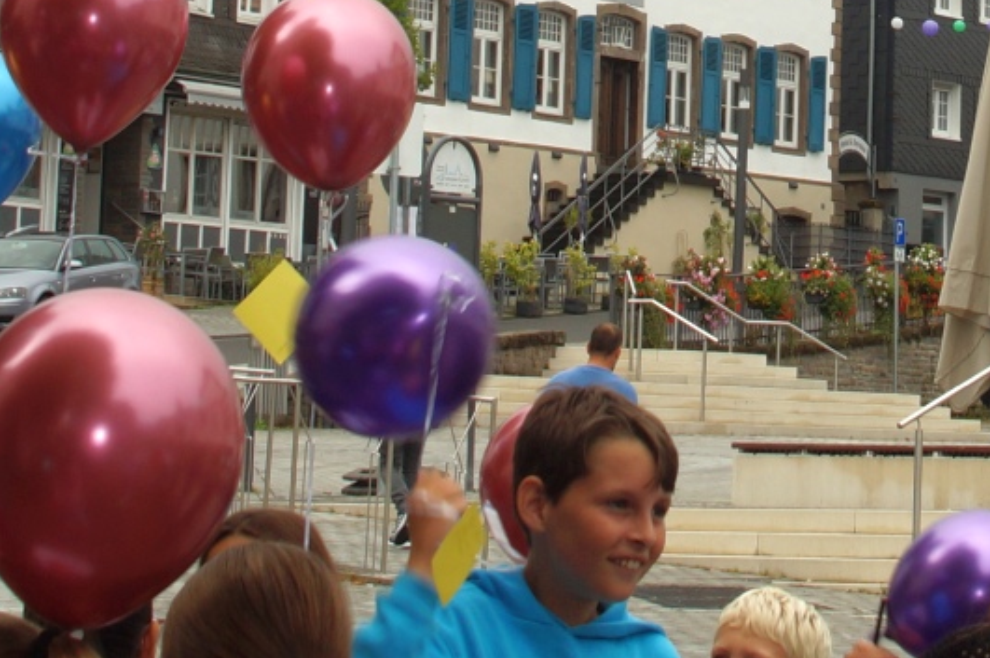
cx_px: 893
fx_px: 4176
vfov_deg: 8.8
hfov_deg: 13.4
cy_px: -358
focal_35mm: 152
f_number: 11
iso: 100
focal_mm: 28
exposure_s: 1/80
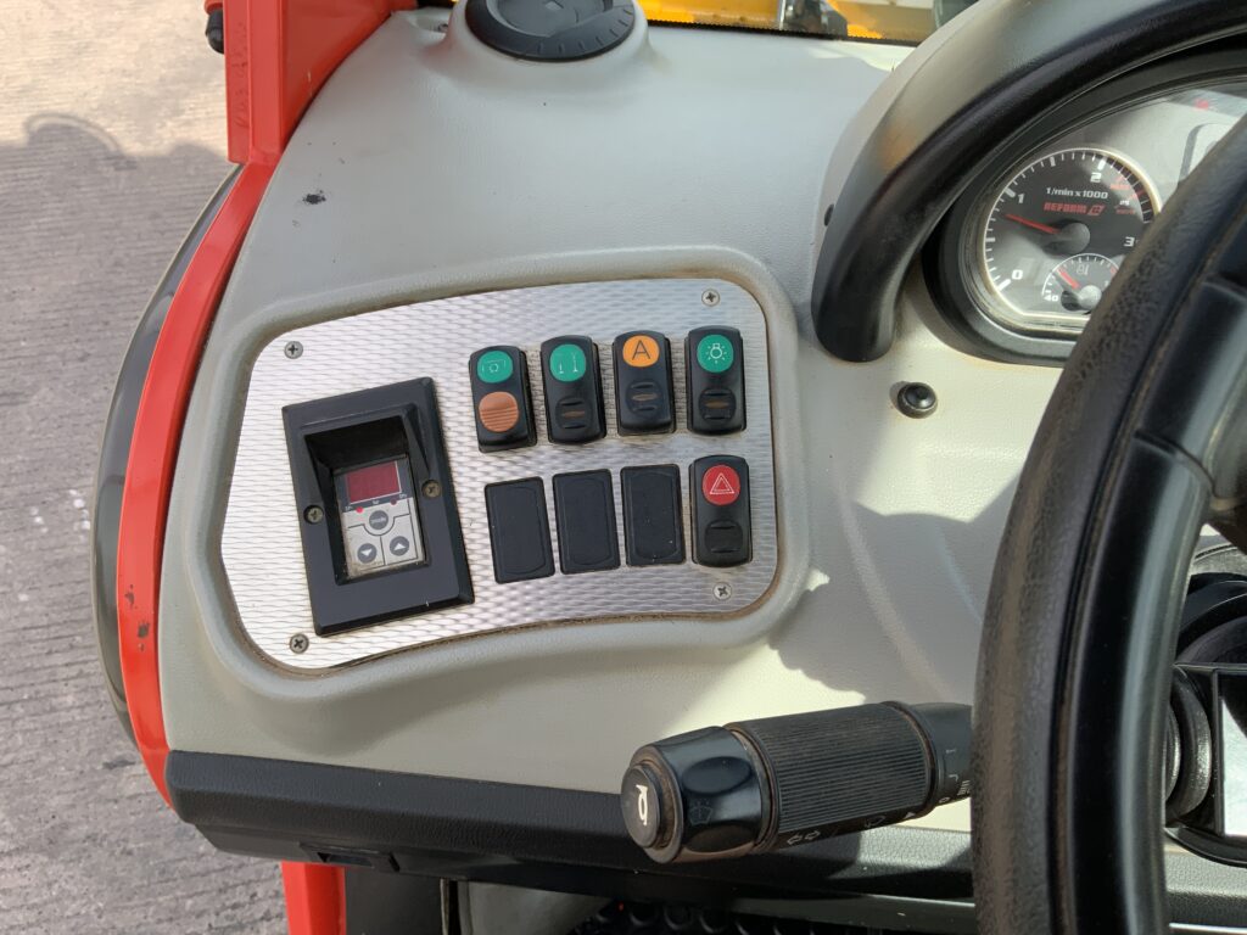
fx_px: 1045
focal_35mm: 29
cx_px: 624
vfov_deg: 48.2
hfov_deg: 61.7
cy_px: 468
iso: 16
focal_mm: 3
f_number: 1.8
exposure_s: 1/415
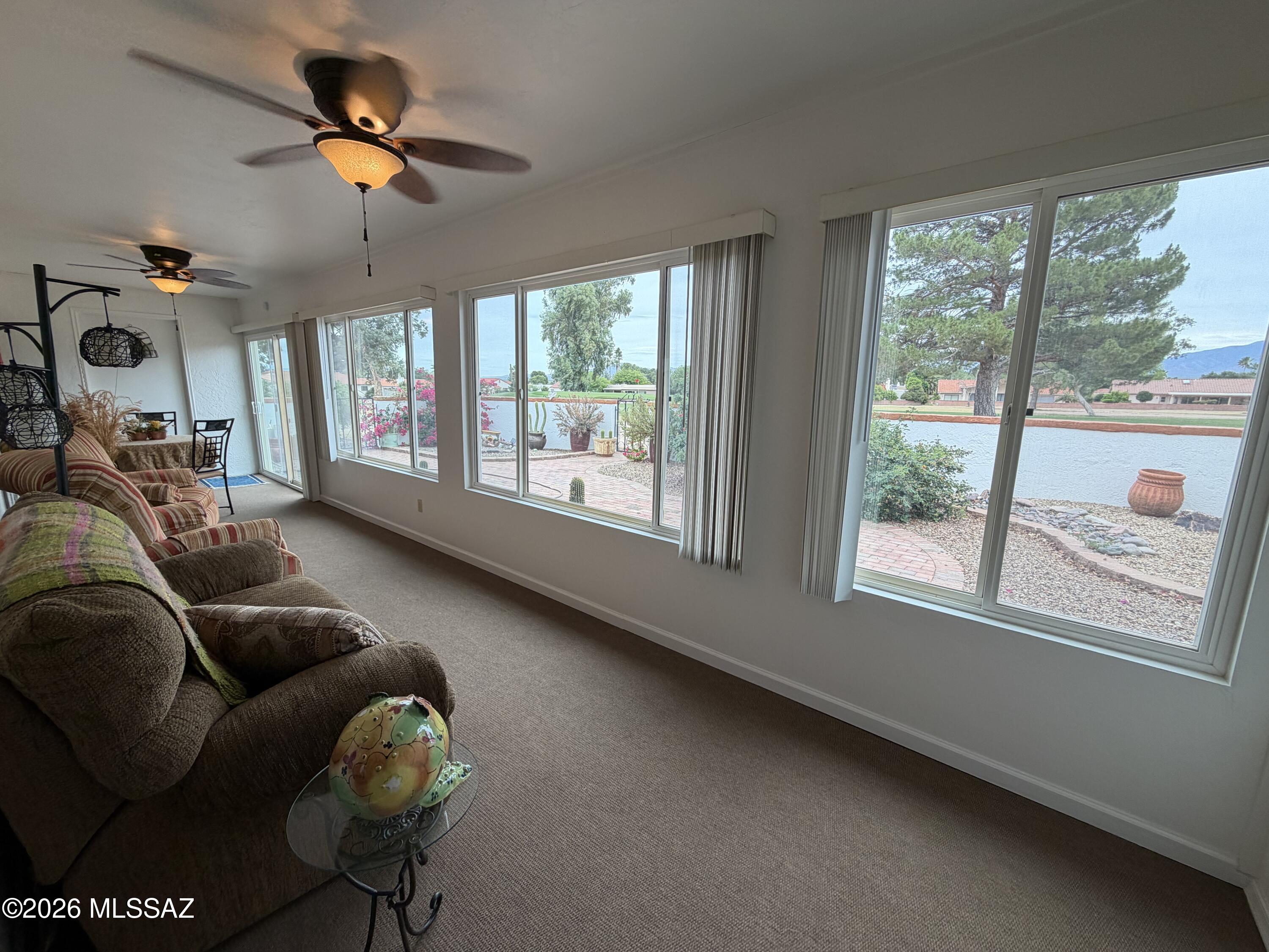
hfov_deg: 102.1
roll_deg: -0.5
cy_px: 476
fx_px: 513
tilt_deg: -10.6
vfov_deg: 85.7
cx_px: 634
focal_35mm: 14
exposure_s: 1/120
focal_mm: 2.22
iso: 40
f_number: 2.2
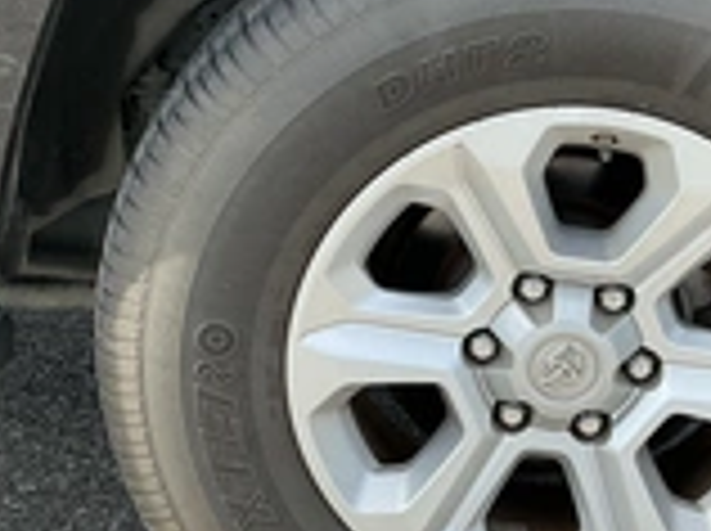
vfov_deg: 20.7
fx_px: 1456
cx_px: 513
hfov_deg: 27.2
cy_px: 297
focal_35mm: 71
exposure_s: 1/442
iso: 25
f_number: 1.8
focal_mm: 3
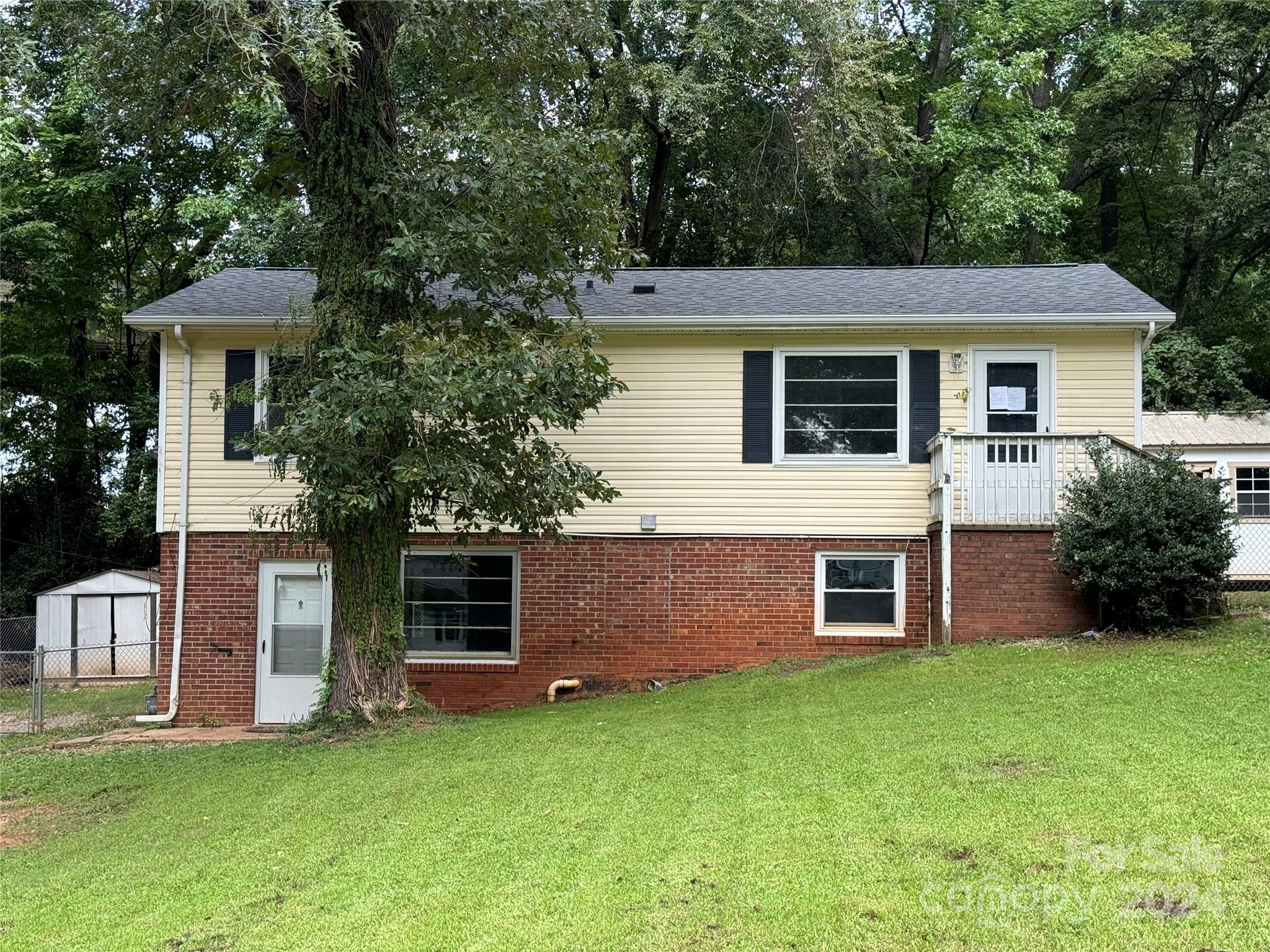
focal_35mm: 48
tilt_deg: +3.0
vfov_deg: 30.3
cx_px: 635
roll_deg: -1.5
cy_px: 476
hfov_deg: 39.7
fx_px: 1761
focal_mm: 6.76
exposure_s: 1/481
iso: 64
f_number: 1.78
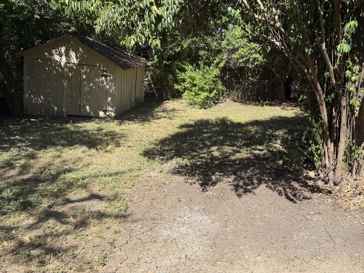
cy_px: 114
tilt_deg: -9.0
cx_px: 205
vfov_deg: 49.6
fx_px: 294
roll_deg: -1.9
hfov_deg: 63.2
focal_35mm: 28
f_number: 1.78
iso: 80
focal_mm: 6.76
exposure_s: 1/1812
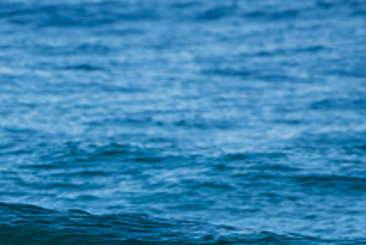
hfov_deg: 1.0
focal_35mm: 2020
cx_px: -27
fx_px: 20564
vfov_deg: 0.7
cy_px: 311
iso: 360
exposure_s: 1/1250
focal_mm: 500
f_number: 5.6
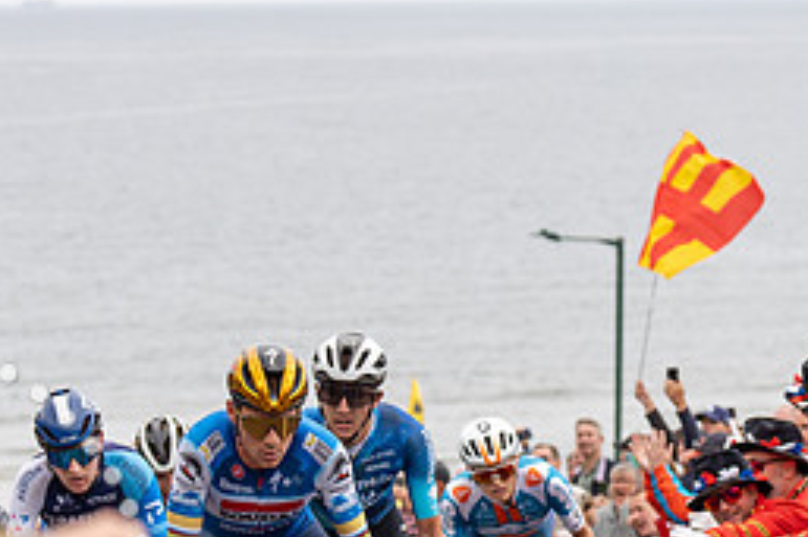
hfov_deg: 11.1
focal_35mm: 186
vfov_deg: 7.4
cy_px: 460
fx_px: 4172
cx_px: 355
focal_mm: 70
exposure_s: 1/1000
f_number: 3.5
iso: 320
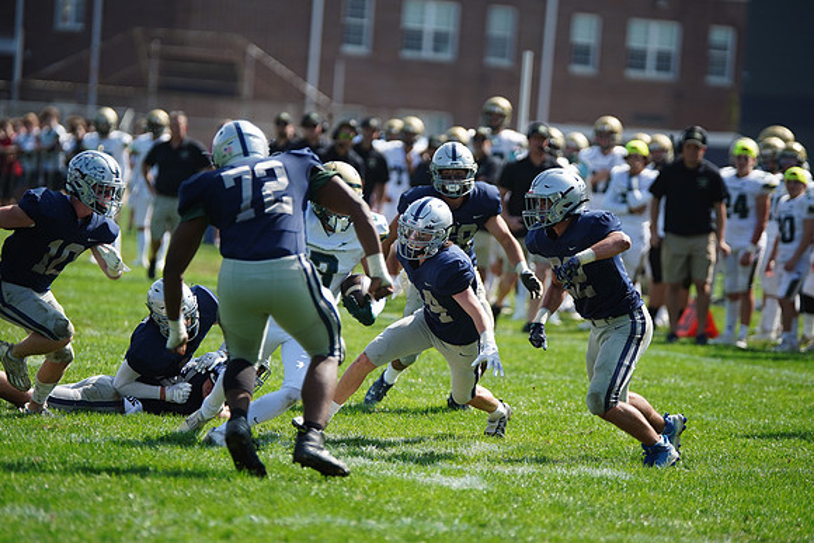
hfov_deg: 8.8
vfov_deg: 5.9
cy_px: 272
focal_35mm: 234
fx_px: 5292
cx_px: 407
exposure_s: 1/3200
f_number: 2.8
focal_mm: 234
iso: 400
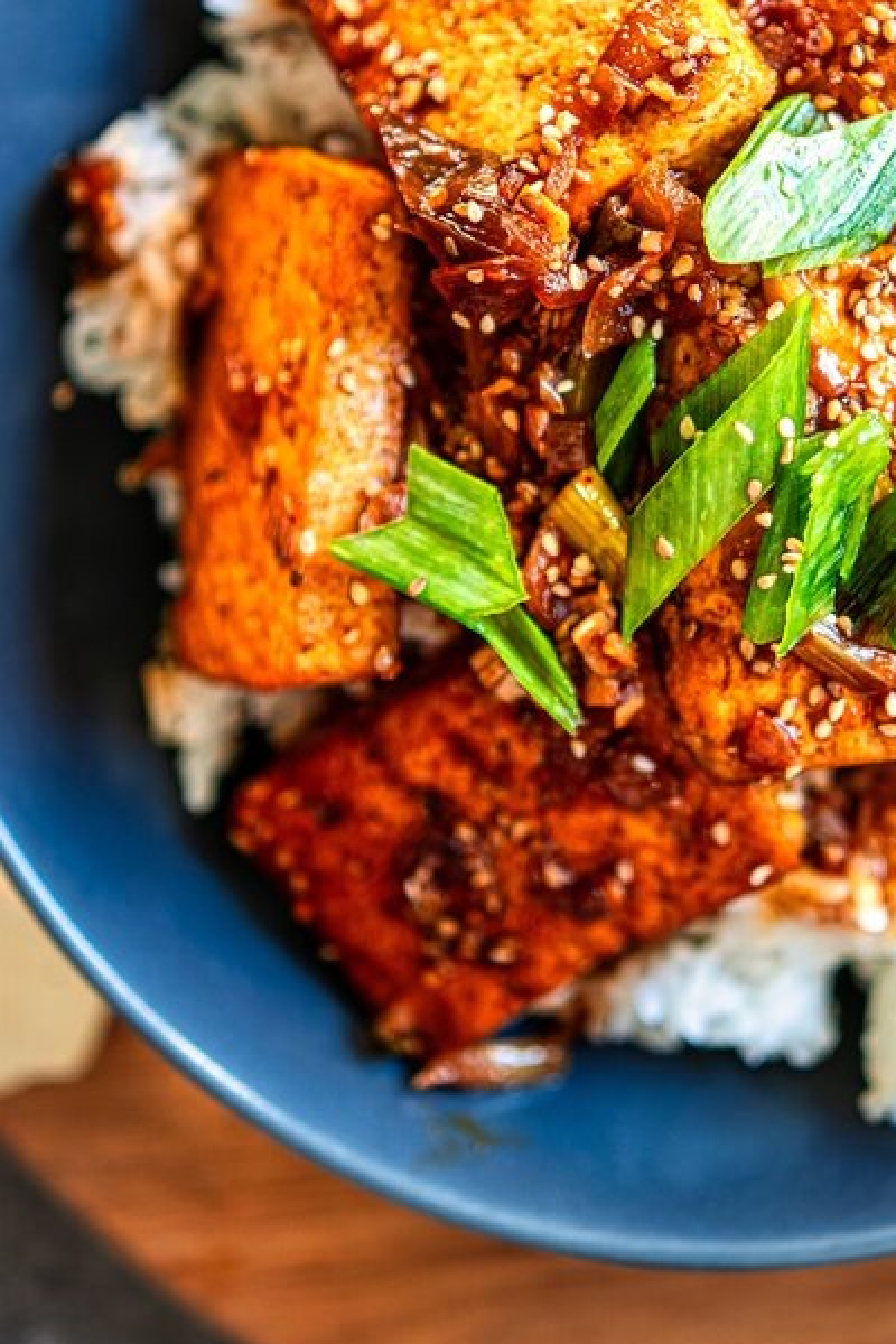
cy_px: 338
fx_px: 3360
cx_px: 699
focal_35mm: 90
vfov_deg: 22.4
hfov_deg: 15.1
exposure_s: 1/60
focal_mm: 45
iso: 100
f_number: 2
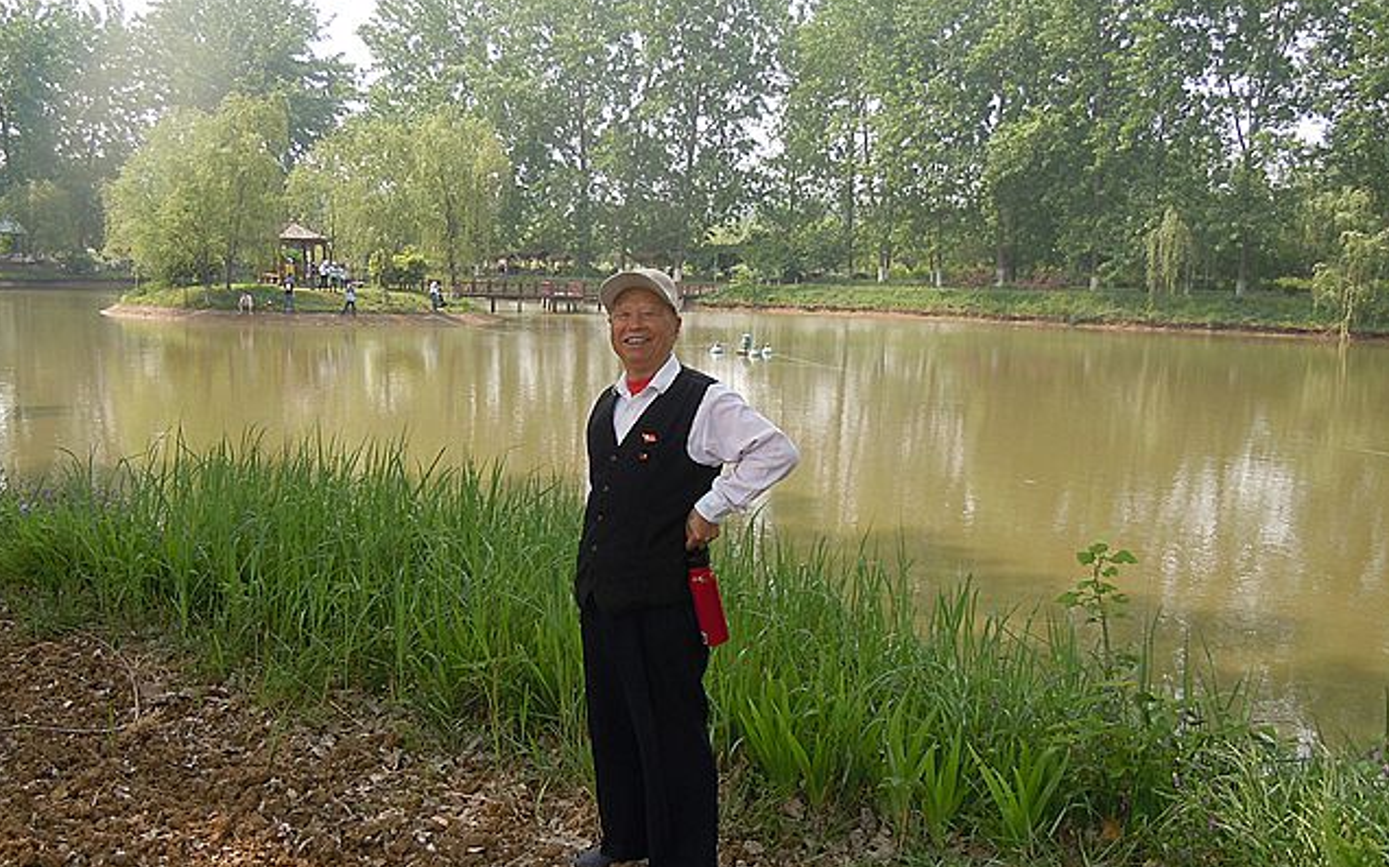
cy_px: 468
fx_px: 1324
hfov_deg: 55.3
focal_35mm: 35
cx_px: 644
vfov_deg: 36.2
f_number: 3.5
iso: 100
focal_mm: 5.4
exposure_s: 1/320
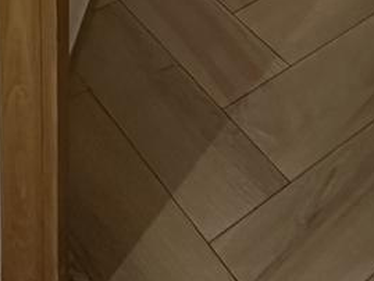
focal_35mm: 75
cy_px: -456
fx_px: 811
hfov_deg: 26.0
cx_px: 160
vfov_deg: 12.9
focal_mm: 2.22
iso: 200
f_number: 2.2
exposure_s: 1/50
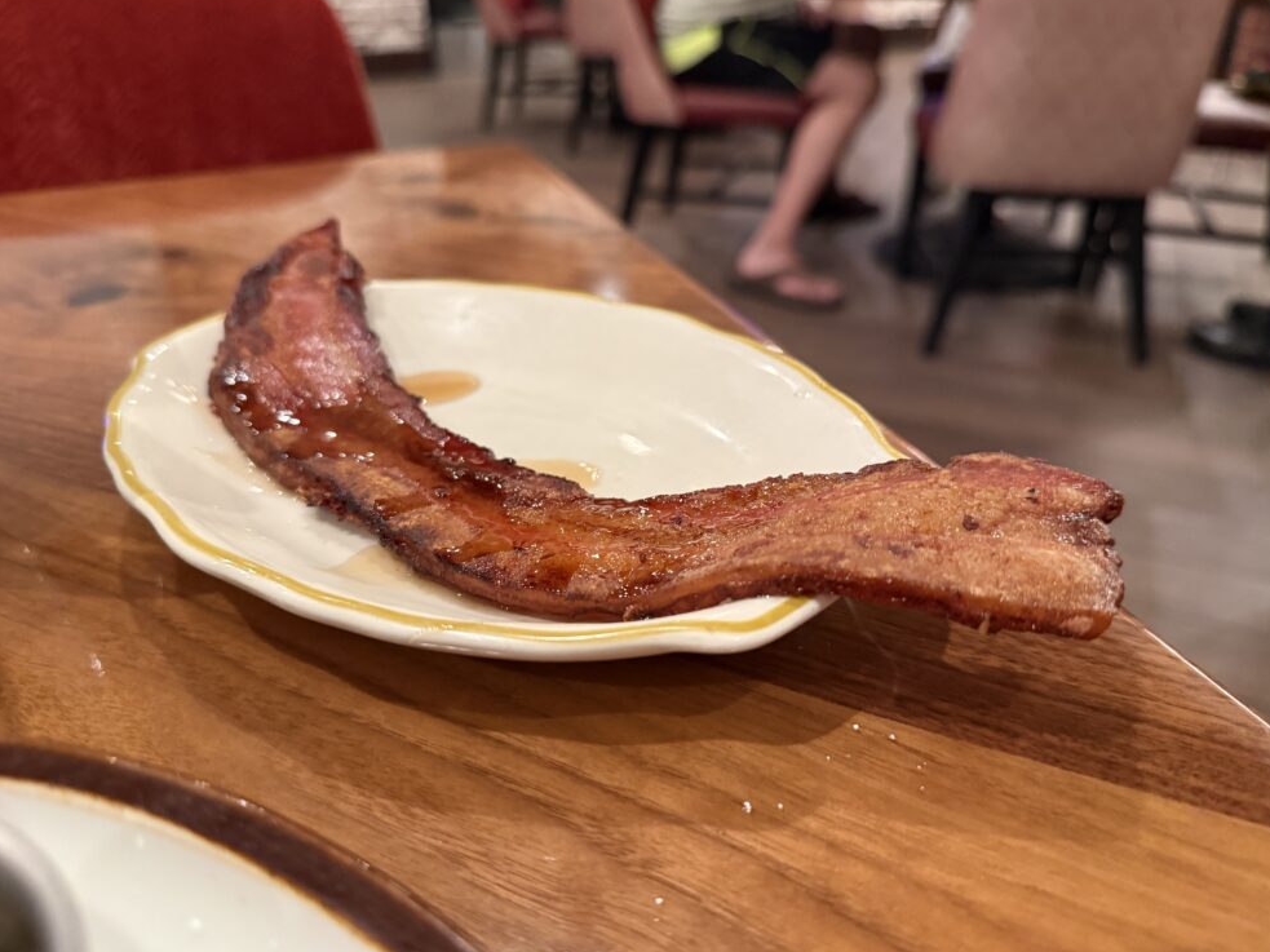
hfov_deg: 69.4
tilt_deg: -29.7
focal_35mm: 25
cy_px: 478
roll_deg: +1.0
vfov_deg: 54.9
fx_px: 917
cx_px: 638
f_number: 1.78
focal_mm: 6.76
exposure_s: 1/60
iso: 640
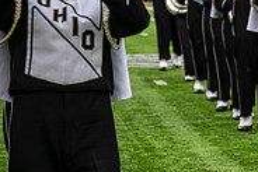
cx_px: 373
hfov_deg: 9.1
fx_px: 1585
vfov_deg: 6.2
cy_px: 10
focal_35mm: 221
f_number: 2.8
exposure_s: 1/500
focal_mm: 70
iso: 100
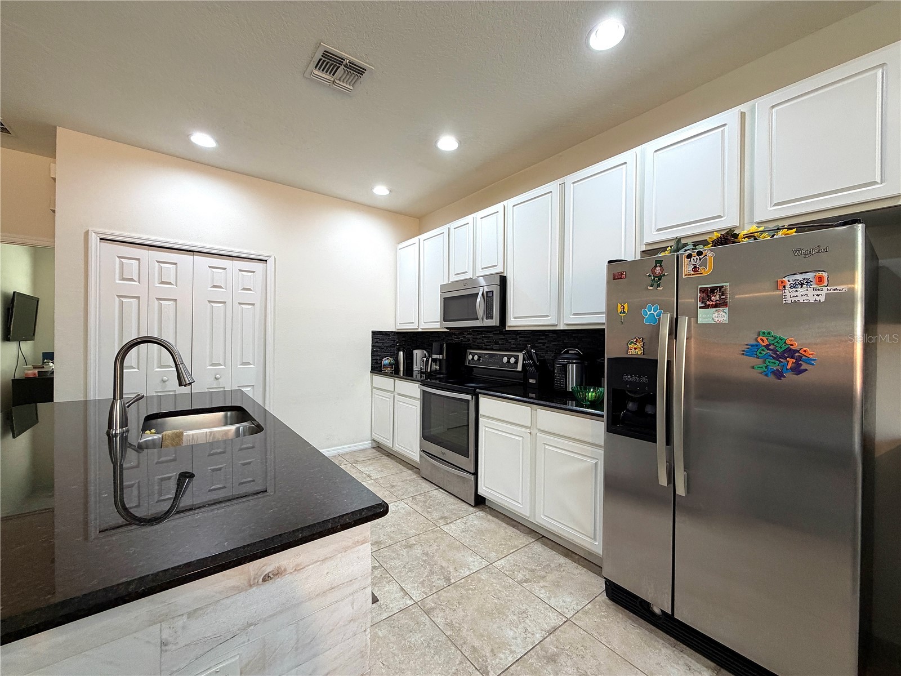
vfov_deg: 85.7
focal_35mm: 14
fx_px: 364
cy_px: 338
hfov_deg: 102.1
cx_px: 450
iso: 200
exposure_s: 1/120
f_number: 2.2
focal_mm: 2.22
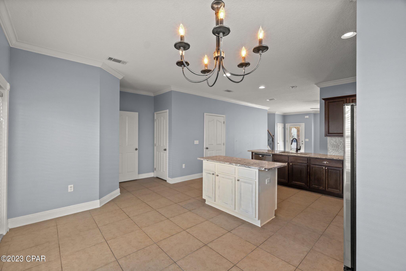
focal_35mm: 15
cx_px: 203
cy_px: 136
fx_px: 169
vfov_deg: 77.3
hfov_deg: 100.4
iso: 400
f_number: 9
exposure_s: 1/3
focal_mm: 10
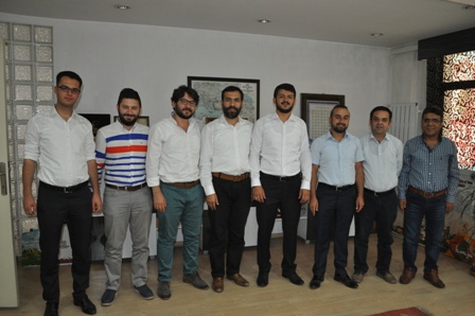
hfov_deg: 62.0
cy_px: 158
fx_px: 396
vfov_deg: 43.5
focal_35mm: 30
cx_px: 238
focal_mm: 20
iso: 800
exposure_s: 1/60
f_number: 3.8
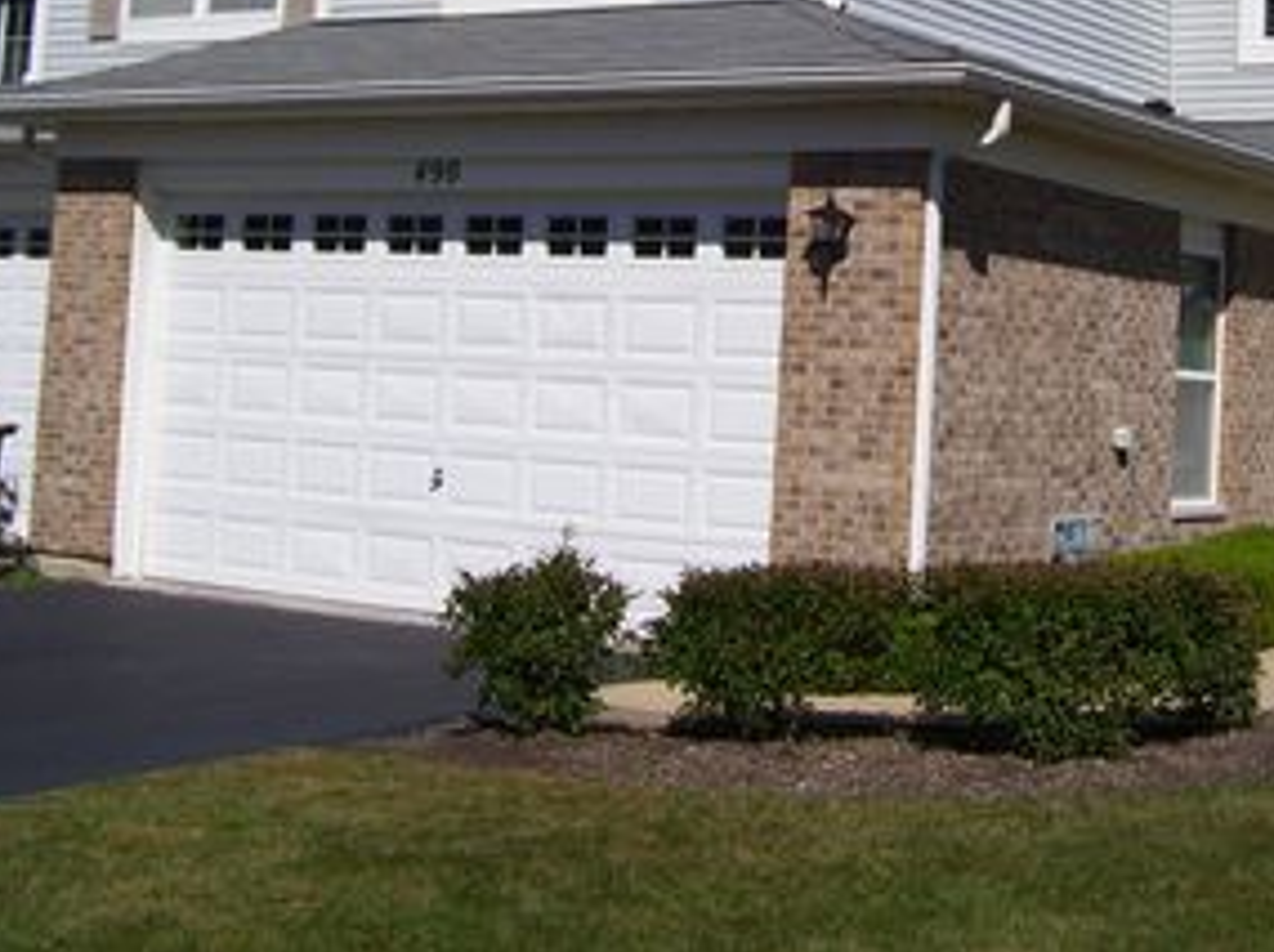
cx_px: 867
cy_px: 123
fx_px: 2389
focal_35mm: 65
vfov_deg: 22.1
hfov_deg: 29.6
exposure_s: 1/1500
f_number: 4.8
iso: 80
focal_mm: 6
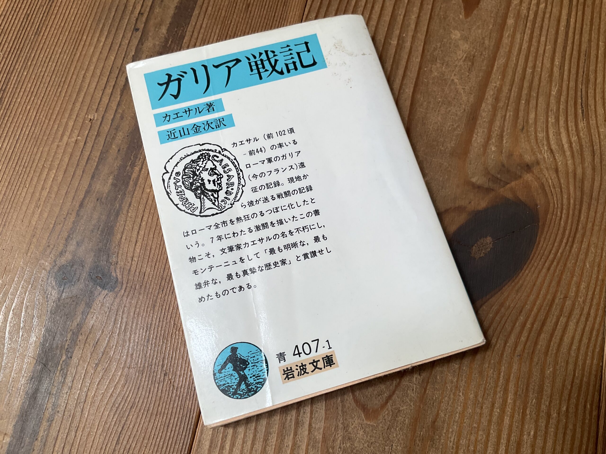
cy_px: 227
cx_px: 303
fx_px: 508
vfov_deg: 48.2
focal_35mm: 29
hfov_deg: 61.7
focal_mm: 3
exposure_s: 1/122
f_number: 1.8
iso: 40
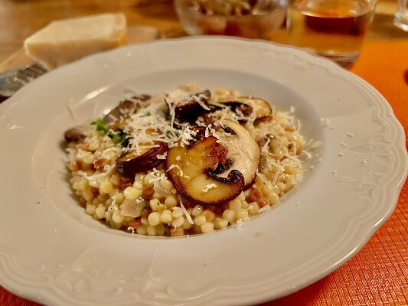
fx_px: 307
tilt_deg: -38.6
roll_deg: +5.0
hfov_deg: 67.3
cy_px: 153
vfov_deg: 53.1
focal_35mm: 26
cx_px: 204
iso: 250
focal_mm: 5.7
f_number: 1.5
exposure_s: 1/50
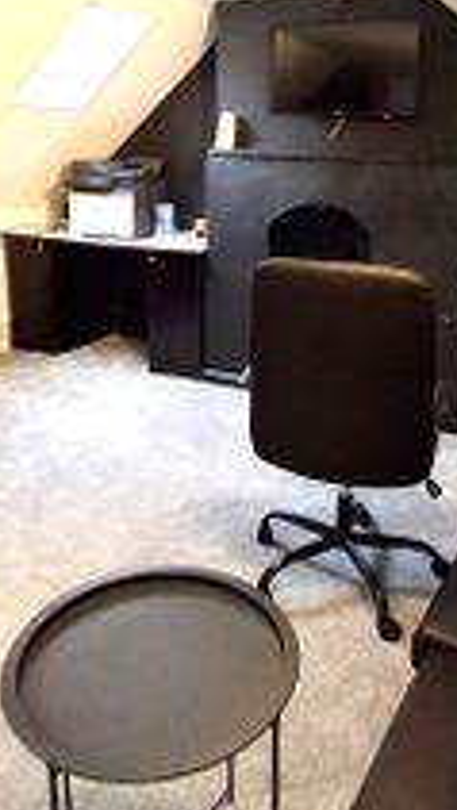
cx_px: 261
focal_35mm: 33
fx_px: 709
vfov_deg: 58.3
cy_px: 280
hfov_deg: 35.6
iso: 250
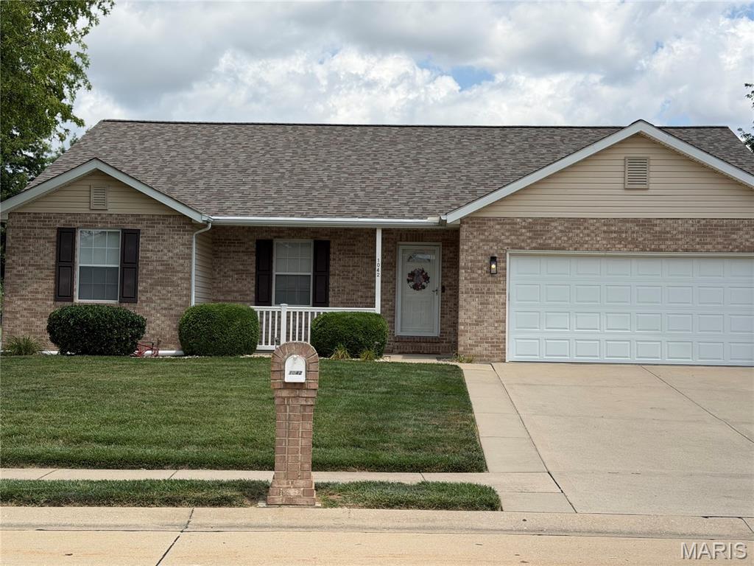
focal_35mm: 48
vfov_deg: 30.3
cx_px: 377
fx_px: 1046
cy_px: 283
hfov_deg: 39.7
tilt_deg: +1.6
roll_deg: +0.1
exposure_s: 1/5587
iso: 64
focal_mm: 6.76
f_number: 1.78
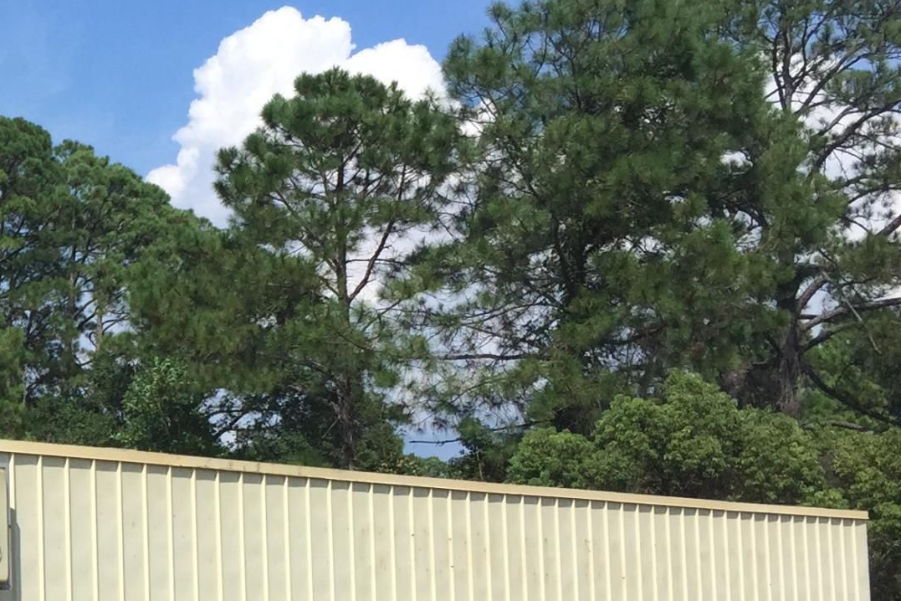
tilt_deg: +2.0
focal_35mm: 84
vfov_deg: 16.0
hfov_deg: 21.8
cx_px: -267
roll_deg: -0.1
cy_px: 583
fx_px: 2102
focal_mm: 4.15
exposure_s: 1/2326
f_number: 2.2
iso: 32
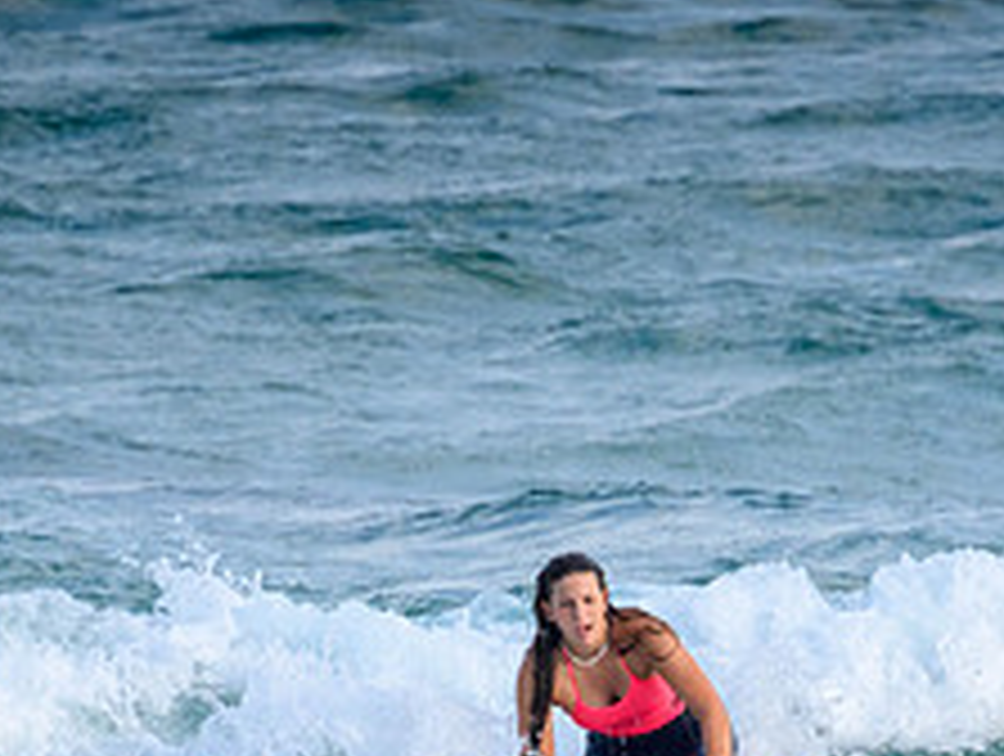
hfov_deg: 1.0
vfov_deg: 0.8
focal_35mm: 1898
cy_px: 794
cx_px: 666
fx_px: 55138
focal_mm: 760
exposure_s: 1/2000
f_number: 11
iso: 1800
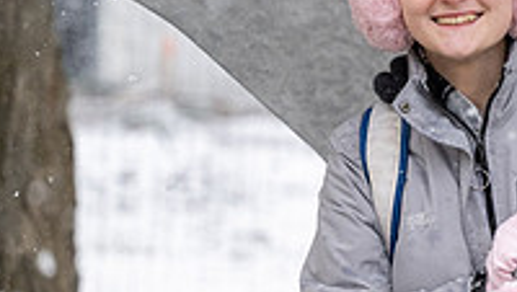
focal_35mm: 249
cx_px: 543
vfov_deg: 4.9
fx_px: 3417
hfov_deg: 8.6
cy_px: 174
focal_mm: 82
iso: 800
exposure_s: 1/800
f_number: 2.8
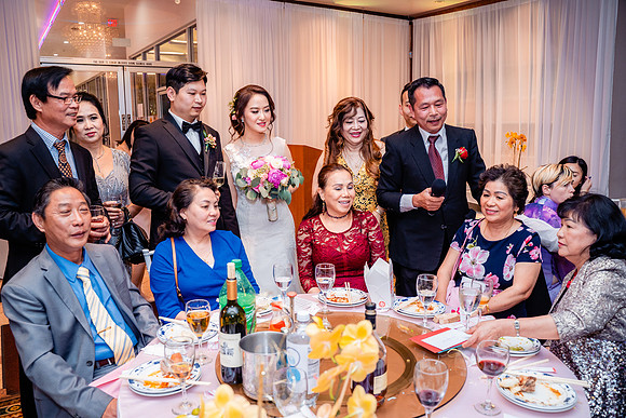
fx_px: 487
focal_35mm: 28
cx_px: 313
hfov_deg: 65.5
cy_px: 209
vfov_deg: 46.4
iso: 1600
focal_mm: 28
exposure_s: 1/200
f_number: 4.5
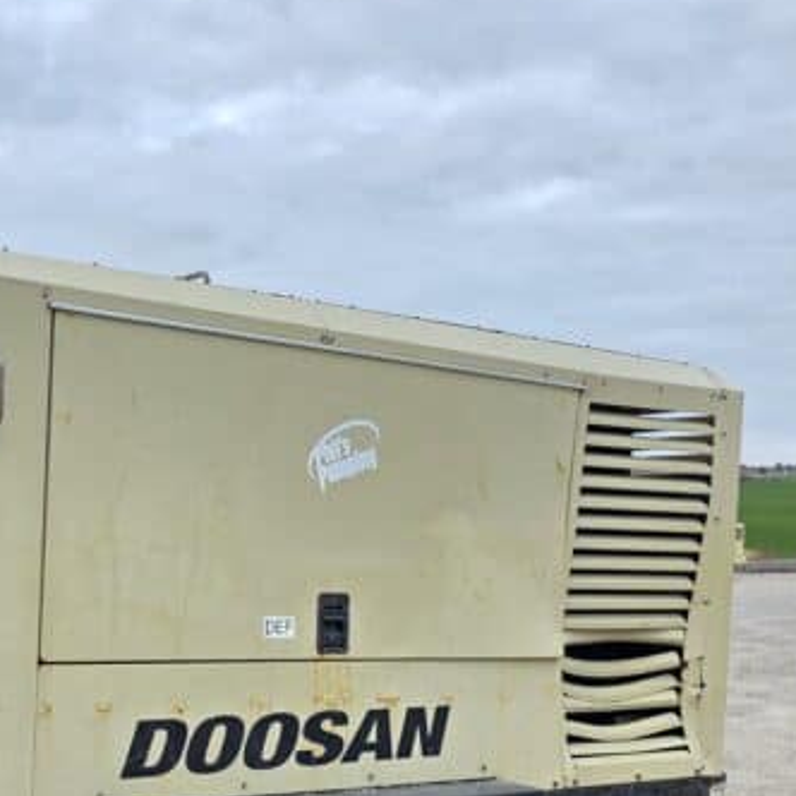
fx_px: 1275
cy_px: 607
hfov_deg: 32.6
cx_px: 55
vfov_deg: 33.9
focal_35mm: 49
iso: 40
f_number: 1.7
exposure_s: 1/180
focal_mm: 6.3
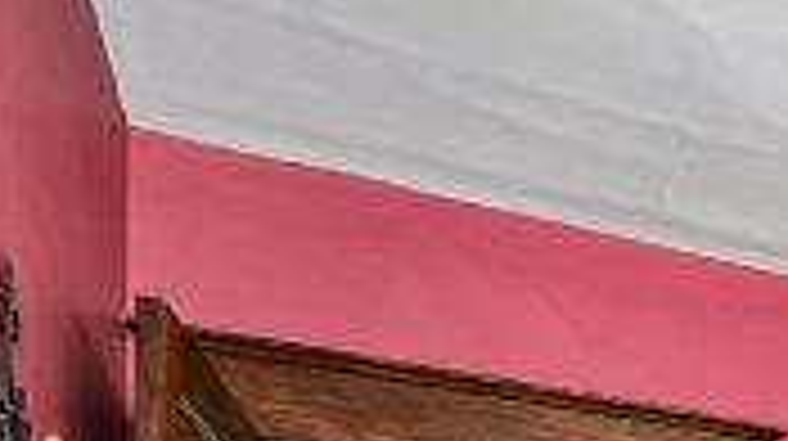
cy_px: 940
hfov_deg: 18.4
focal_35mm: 72
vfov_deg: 13.7
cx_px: 1603
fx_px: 1503
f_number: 8
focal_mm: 16
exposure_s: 1/10
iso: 400
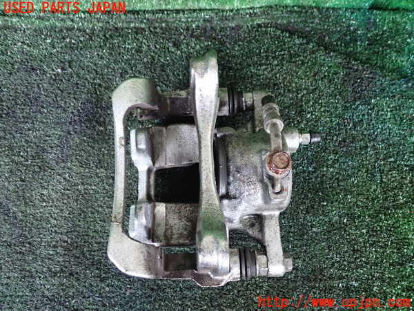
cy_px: 156
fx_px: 359
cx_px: 207
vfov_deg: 46.8
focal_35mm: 30
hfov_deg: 60.0
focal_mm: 5.4
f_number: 2.3
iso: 800
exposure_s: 1/30
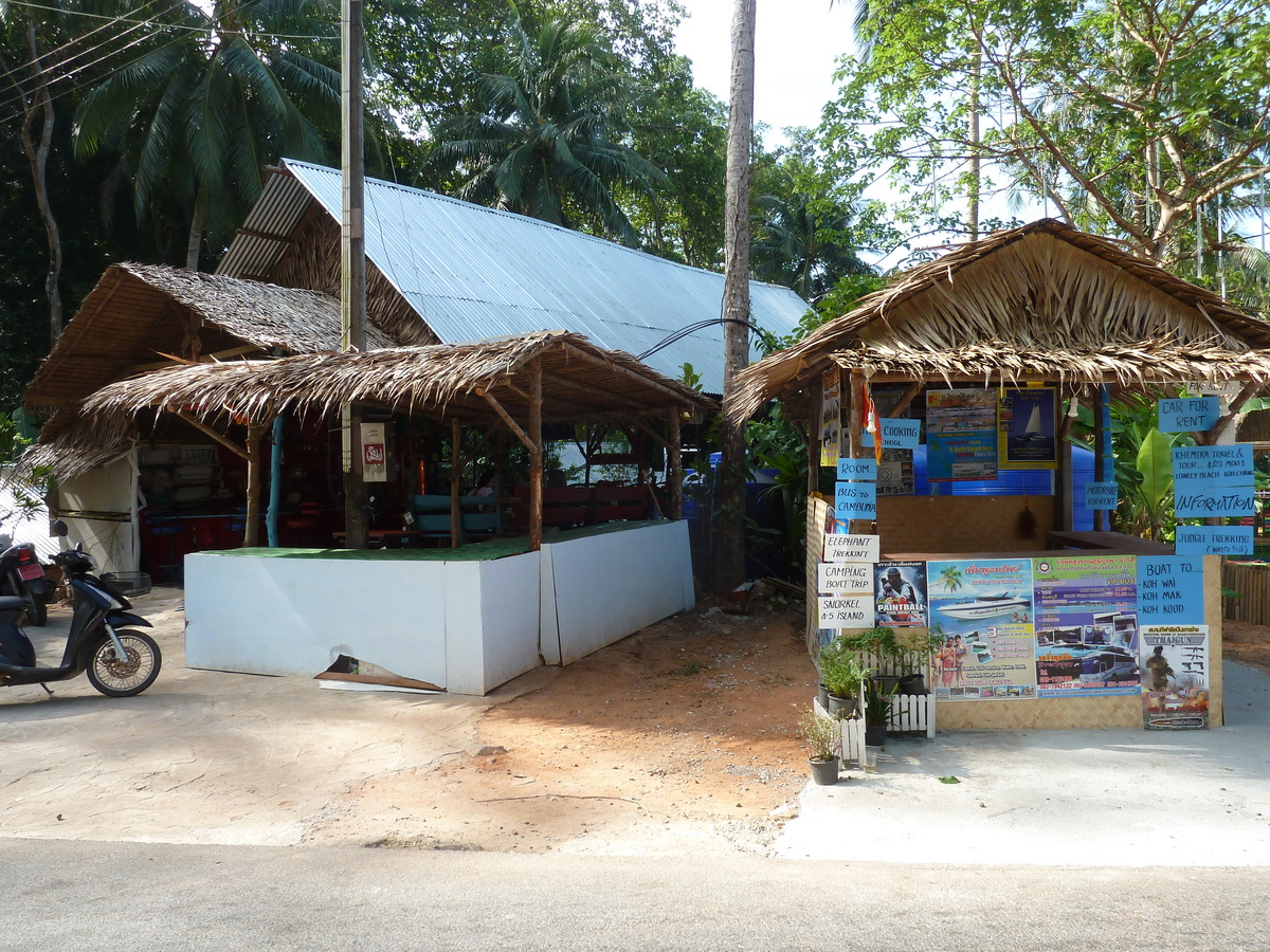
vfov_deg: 54.9
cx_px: 635
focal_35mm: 25
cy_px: 476
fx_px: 917
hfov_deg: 69.4
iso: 80
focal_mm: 4.1
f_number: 4
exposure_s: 1/160
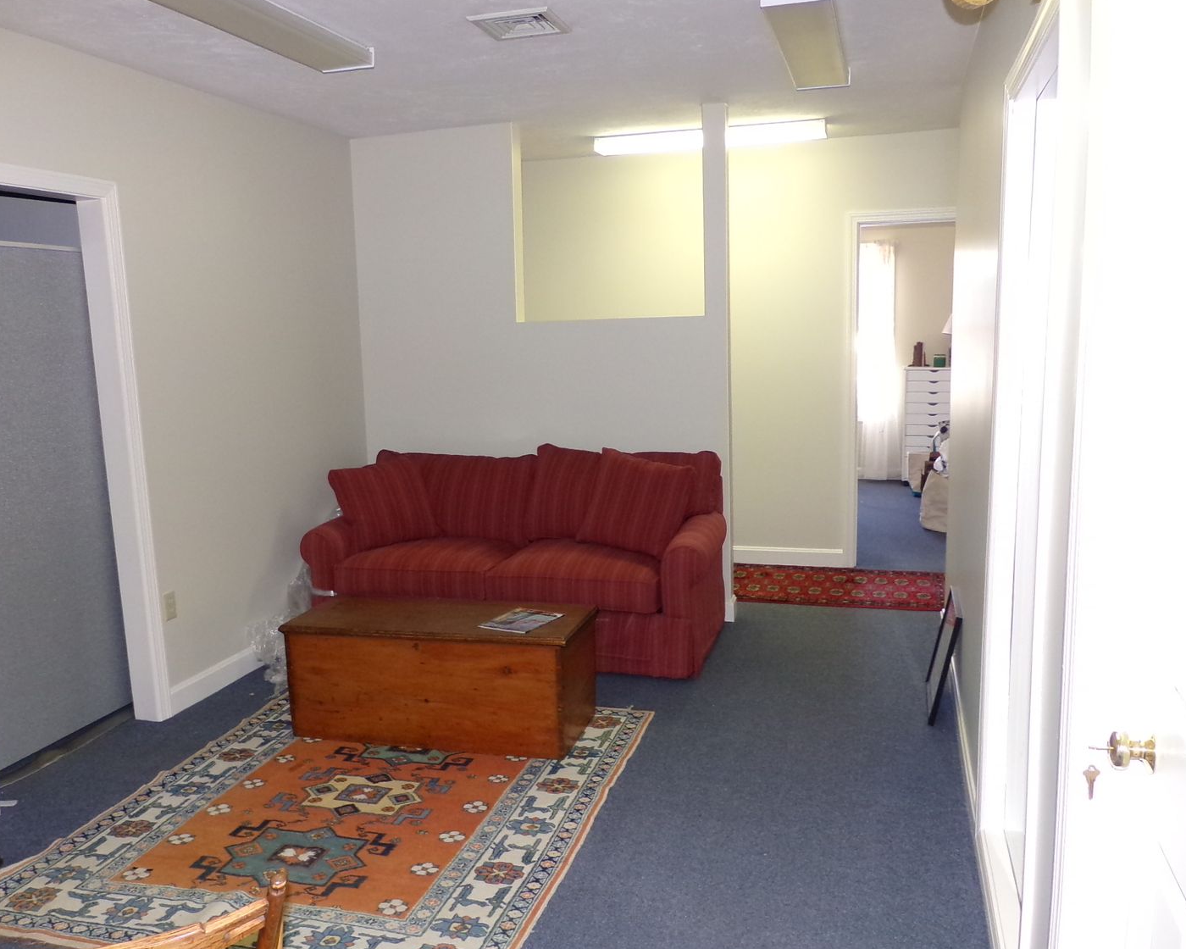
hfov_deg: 60.4
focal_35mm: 29
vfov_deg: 50.0
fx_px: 1018
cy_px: 475
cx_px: 547
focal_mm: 4.7
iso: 200
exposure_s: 1/34
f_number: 3.2
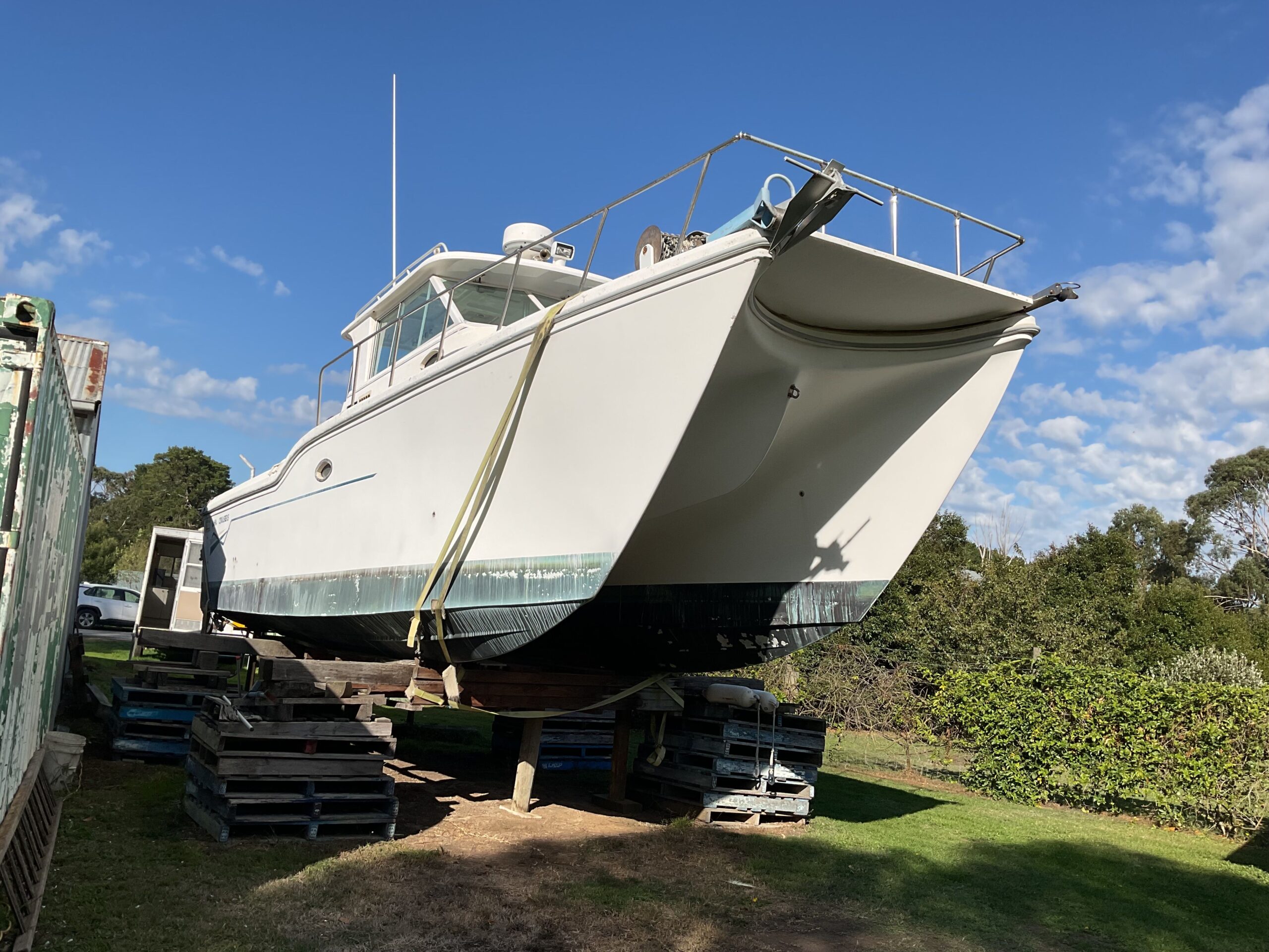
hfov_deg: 61.7
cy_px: 476
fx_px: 1063
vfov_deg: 48.2
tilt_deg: +6.5
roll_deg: -4.4
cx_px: 634
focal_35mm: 29
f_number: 1.8
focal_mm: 3
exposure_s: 1/3322
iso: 16
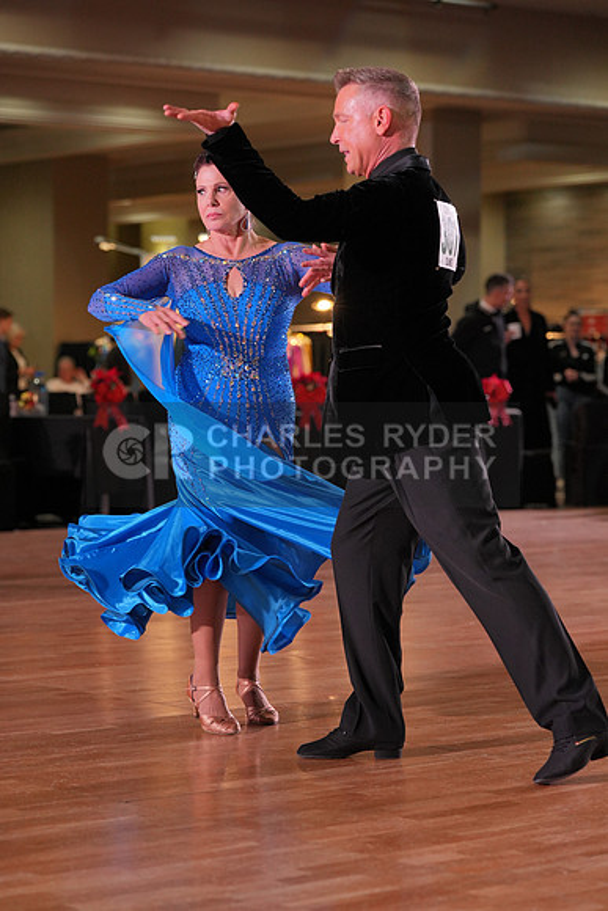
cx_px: 304
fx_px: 2481
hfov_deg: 14.0
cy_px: 456
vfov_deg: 20.8
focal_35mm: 98
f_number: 4
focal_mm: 98
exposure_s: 1/500
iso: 1600
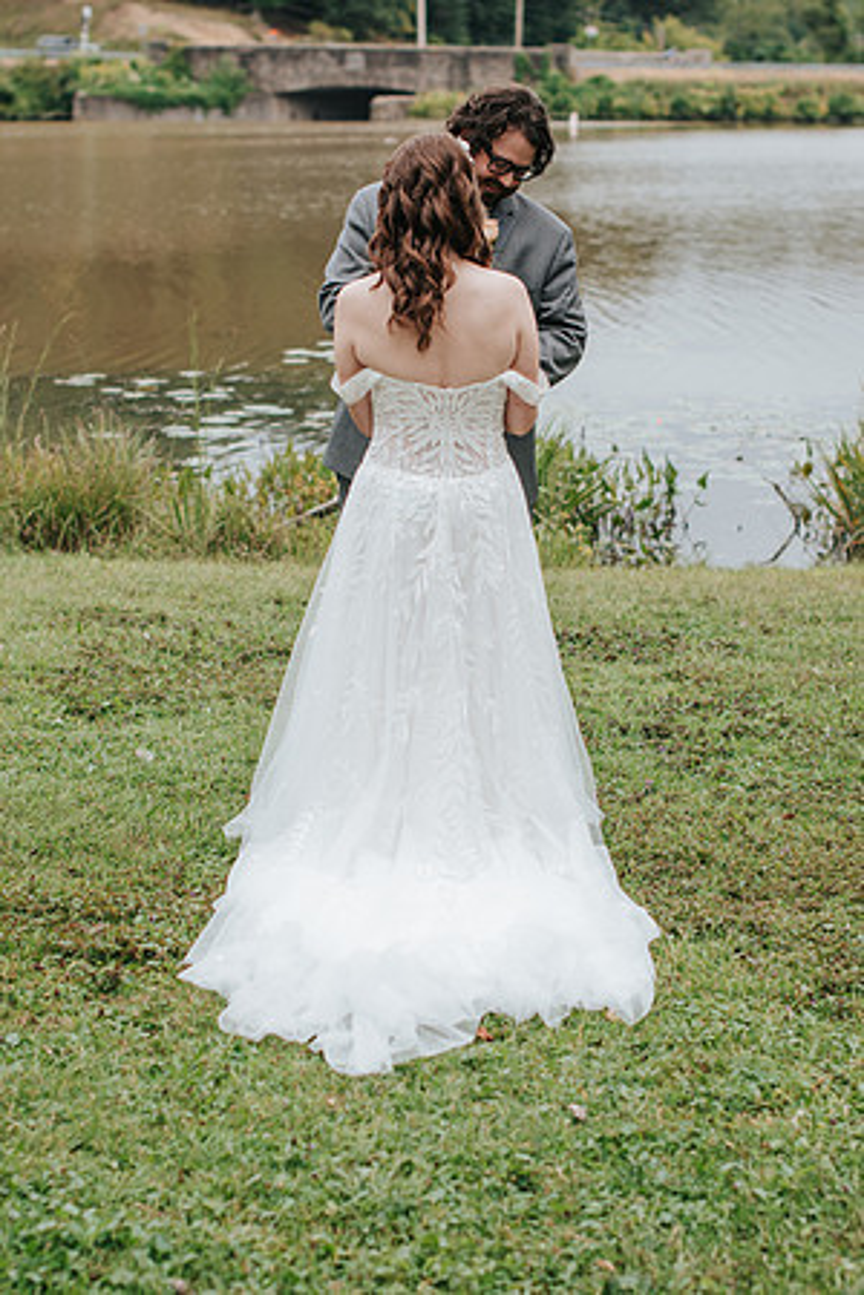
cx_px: 432
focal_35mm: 75
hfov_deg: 18.2
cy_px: 648
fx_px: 2700
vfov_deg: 27.0
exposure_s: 1/1250
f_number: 2.8
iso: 200
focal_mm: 50
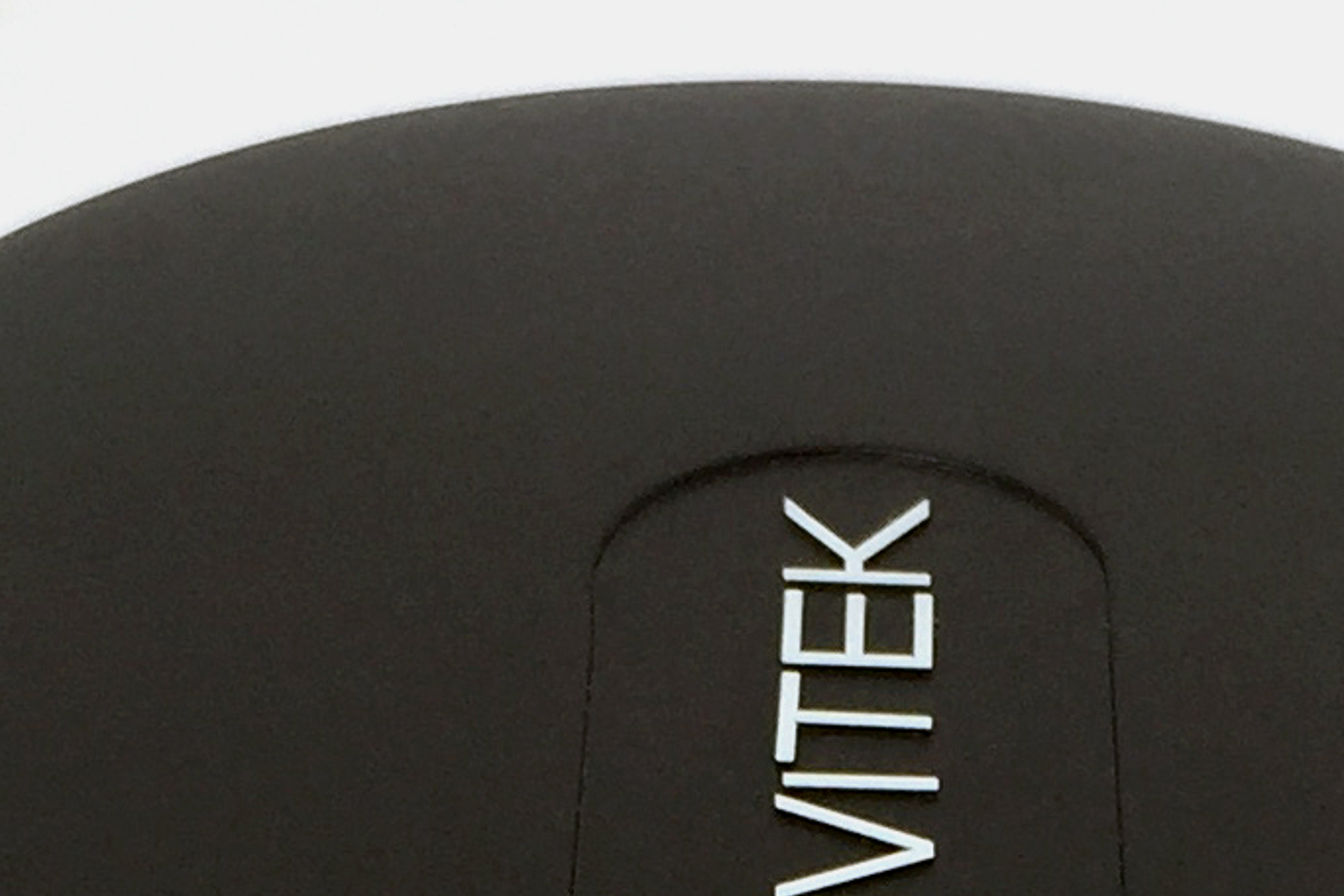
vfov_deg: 9.0
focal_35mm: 144
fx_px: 5376
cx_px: 973
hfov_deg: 14.2
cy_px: 1719
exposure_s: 1/163
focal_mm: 4.15
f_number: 2.2
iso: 32
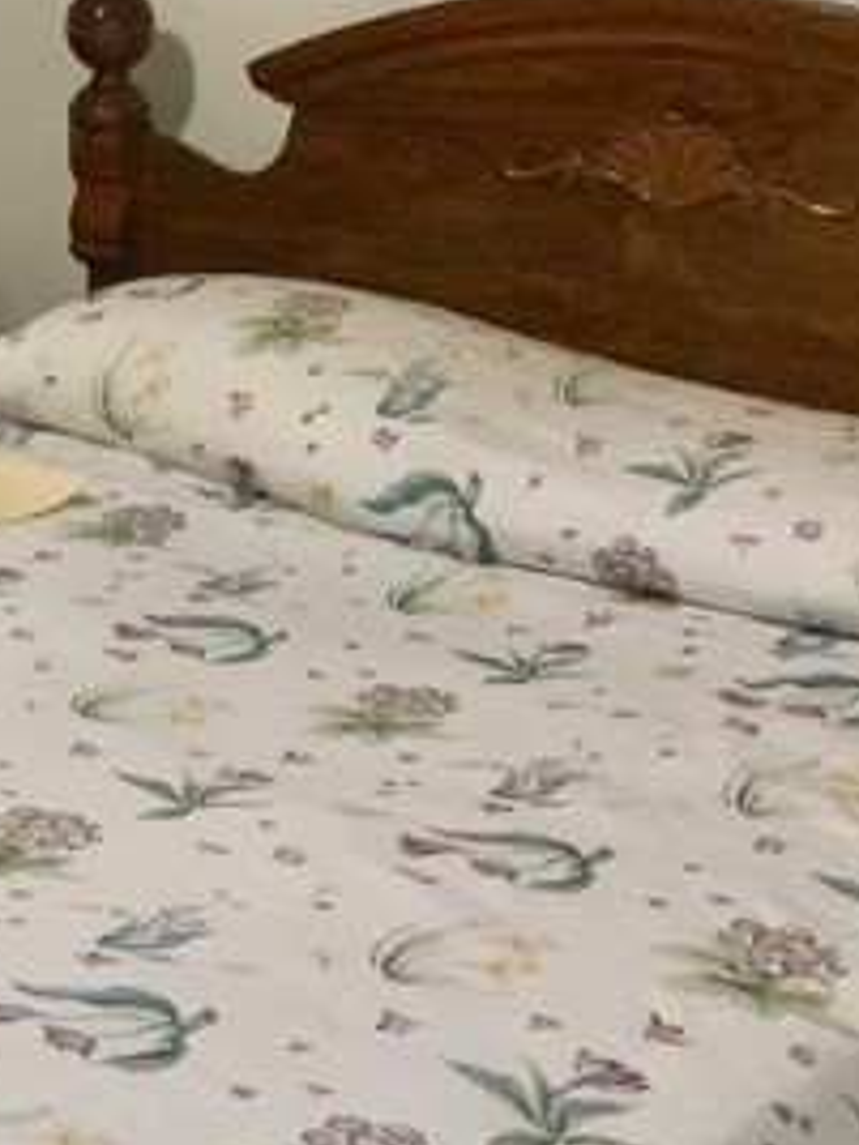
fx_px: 2746
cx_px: -274
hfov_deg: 16.7
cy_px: 273
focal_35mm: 83
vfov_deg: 23.3
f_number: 1.8
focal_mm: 3
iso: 40
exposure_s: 1/60
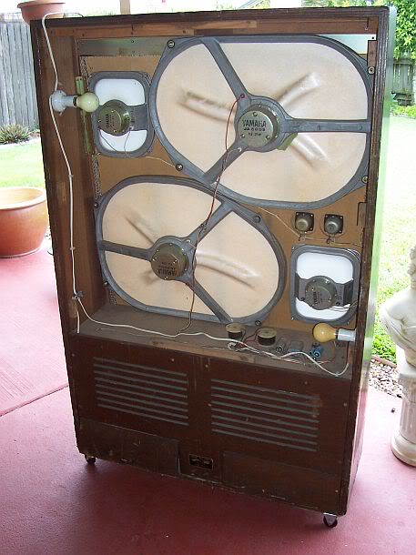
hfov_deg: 38.6
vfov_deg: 50.2
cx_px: 208
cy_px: 278
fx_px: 593
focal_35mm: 37
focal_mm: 5.6
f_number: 2.8
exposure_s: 1/60
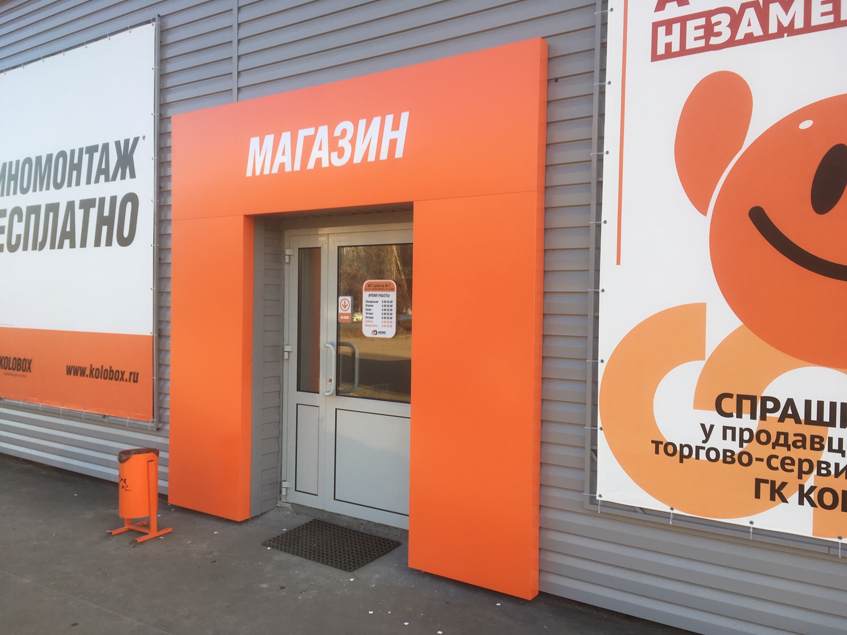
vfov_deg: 48.2
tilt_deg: -1.2
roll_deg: -1.5
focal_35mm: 29
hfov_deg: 61.7
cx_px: 424
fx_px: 710
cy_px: 318
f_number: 2.2
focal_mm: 4.15
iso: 25
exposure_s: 1/161
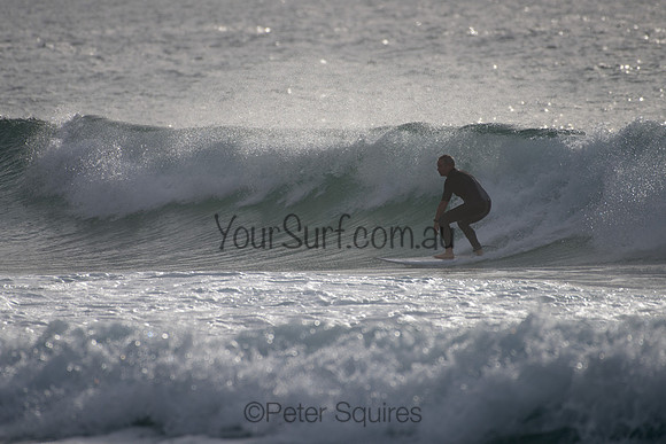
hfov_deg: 3.4
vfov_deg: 2.2
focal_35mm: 612
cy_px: 172
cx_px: 324
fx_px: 11324
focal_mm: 500
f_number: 5.6
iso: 90
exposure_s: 1/2000
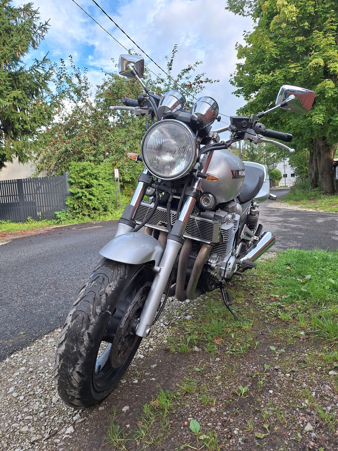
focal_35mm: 23
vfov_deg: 73.9
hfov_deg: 58.9
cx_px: 169
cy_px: 226
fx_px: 299
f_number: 1.8
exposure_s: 1/563
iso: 40
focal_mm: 5.54
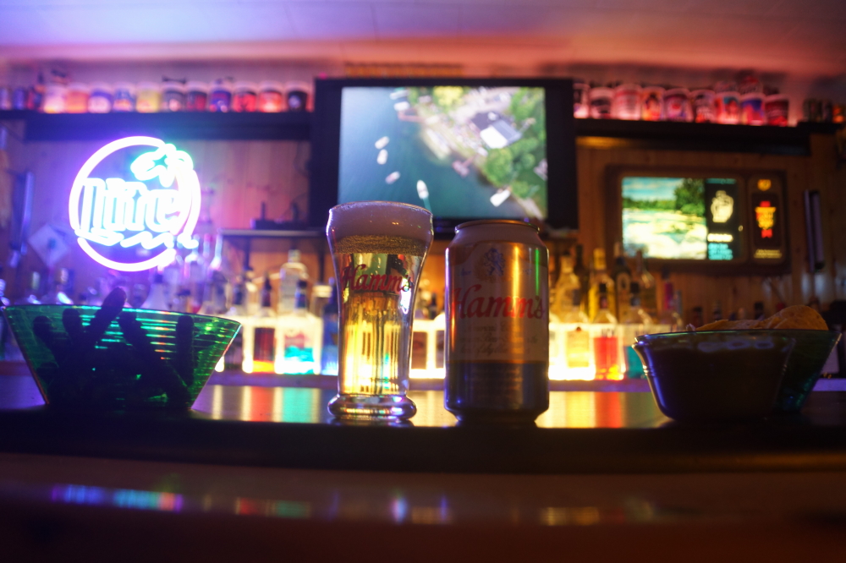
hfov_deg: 67.4
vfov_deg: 47.9
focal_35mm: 27
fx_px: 634
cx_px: 423
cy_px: 282
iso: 400
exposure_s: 1/8
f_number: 3.5
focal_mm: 18
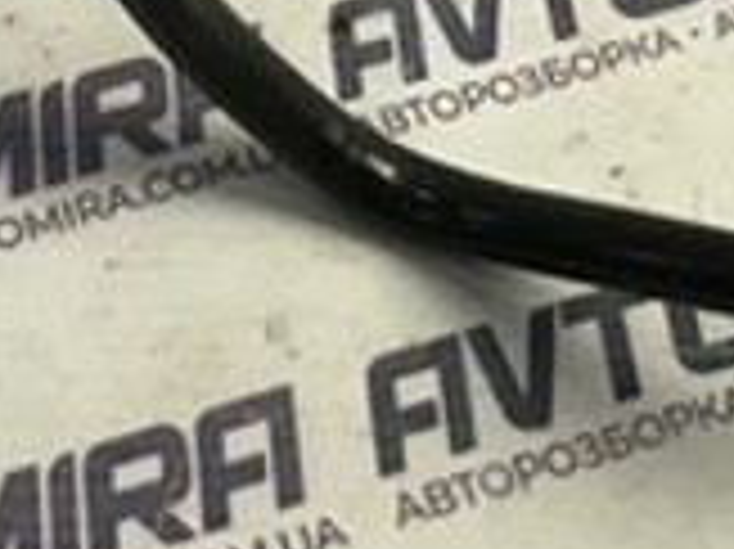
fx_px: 2331
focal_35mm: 110
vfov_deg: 12.6
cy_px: -320
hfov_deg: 17.7
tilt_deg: -55.6
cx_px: 122
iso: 32
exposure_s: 1/33
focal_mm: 3.99
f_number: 1.8
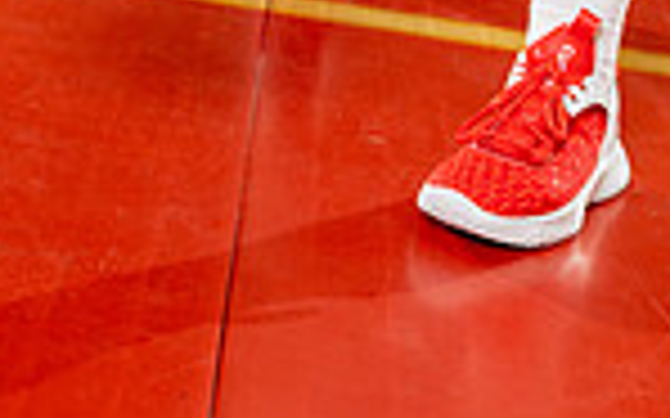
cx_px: 504
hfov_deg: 16.5
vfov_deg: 9.4
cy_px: -530
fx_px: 2300
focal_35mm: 126
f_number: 4.5
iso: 500
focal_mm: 41
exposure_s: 1/250
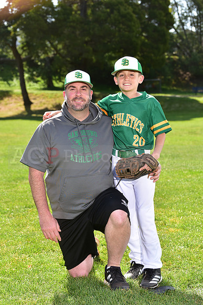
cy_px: 152
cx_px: 102
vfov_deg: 23.9
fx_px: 718
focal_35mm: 85
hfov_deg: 16.1
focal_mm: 85
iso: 100
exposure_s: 1/200
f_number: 5.6
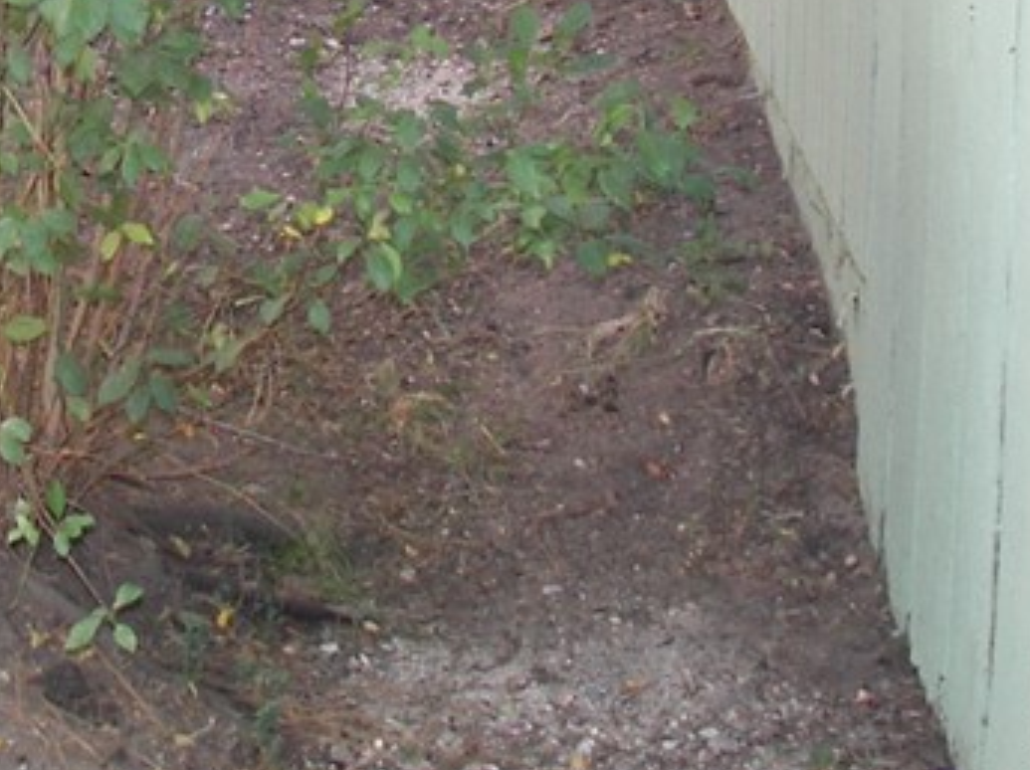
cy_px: -93
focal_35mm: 107
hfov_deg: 18.2
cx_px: 209
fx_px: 3180
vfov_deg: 13.5
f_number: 2.8
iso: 64
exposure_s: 1/30
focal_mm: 6
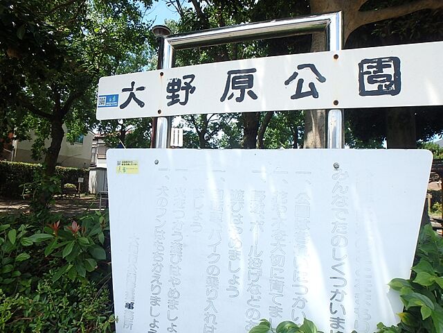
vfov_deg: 63.4
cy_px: 166
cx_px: 222
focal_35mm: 21
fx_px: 269
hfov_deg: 79.0
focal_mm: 3.7
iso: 125
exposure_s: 1/500
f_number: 3.5
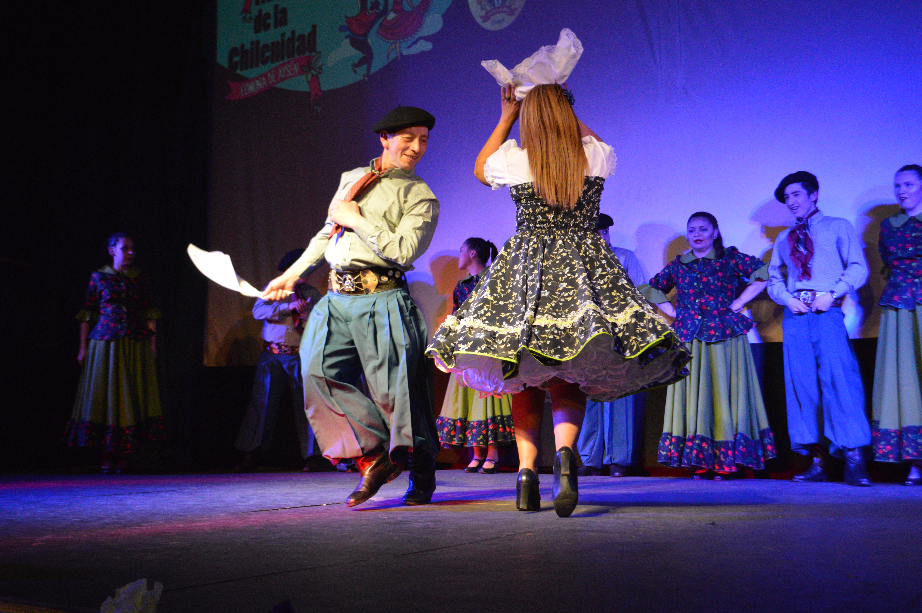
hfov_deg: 46.4
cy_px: 306
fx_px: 1075
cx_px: 461
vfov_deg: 31.8
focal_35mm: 42
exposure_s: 1/500
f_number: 4.5
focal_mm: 28
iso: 3200
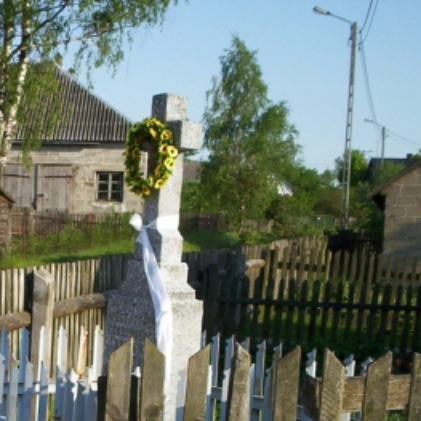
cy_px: 383
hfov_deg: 20.2
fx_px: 1128
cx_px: -37
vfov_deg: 20.7
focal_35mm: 82
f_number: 4.5
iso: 100
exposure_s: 1/439
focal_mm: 4.99
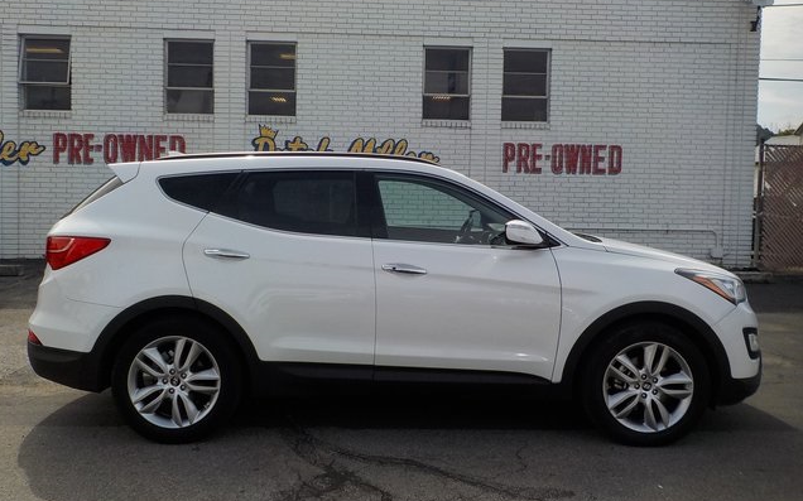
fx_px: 700
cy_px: 203
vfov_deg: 39.2
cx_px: 400
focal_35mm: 32
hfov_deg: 59.7
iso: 125
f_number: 3.3
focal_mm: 4.1
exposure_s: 1/1250
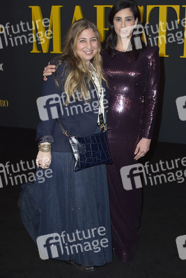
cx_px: 93
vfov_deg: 58.7
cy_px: 139
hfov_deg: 41.1
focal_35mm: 32
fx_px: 248
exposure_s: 1/250
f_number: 6.3
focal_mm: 32
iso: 320
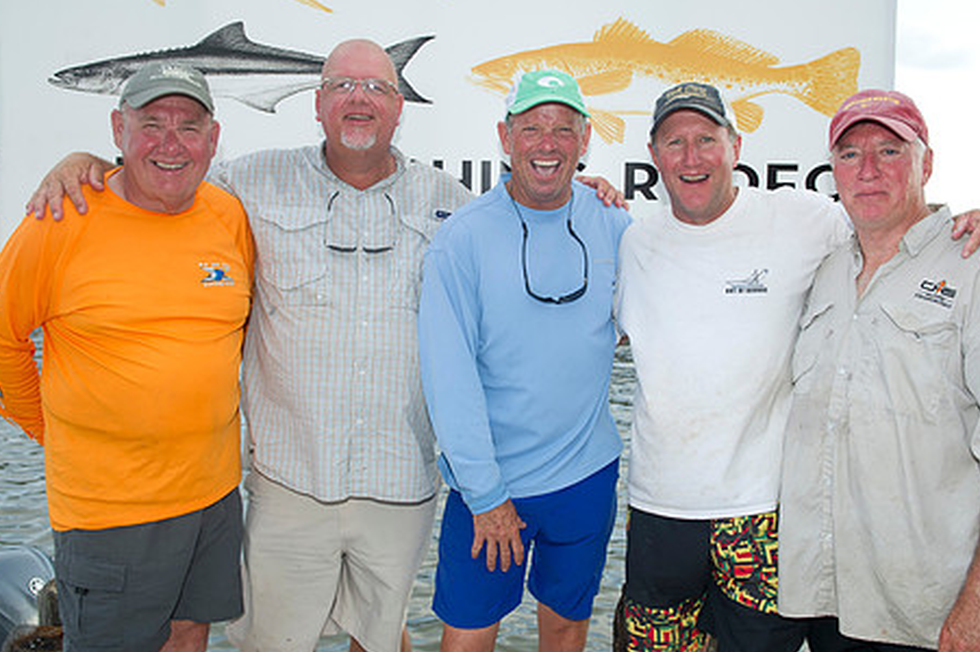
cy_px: 289
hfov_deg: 53.1
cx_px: 528
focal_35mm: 36
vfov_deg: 36.8
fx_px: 979
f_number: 4.5
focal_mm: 28
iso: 200
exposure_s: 1/200
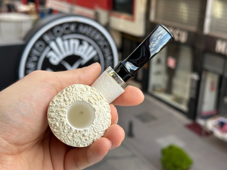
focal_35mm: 48
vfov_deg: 30.3
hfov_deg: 39.7
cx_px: 114
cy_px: 85
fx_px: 315
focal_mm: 6.86
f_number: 1.78
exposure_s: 1/651
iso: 64
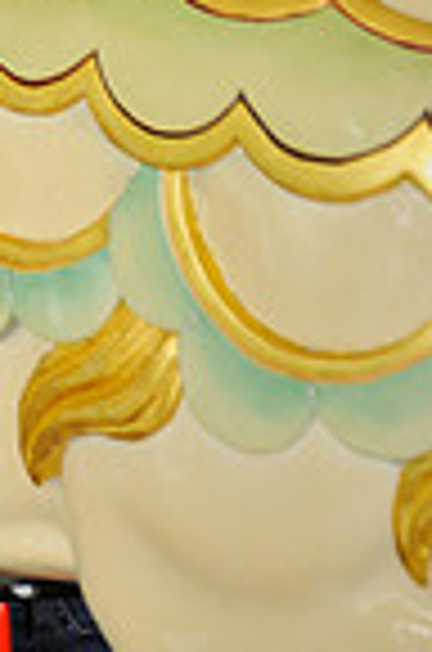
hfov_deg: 7.0
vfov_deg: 10.3
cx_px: -236
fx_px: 3490
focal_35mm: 193
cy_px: -351
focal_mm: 62
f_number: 5.6
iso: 1250
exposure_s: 1/160
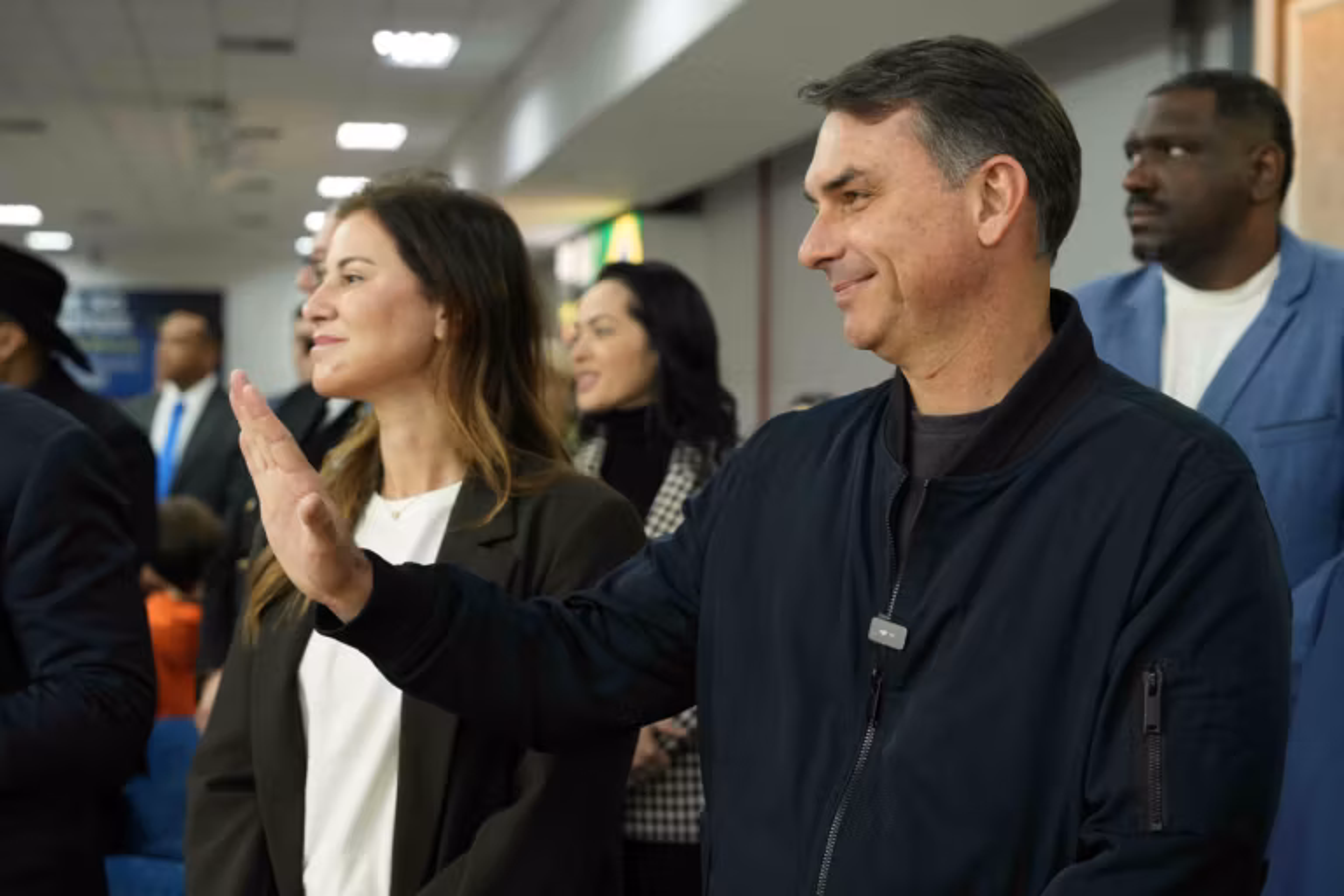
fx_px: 2165
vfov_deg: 23.4
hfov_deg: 34.5
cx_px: 672
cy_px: 448
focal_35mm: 58
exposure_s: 1/200
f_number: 4
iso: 3200
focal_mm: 58
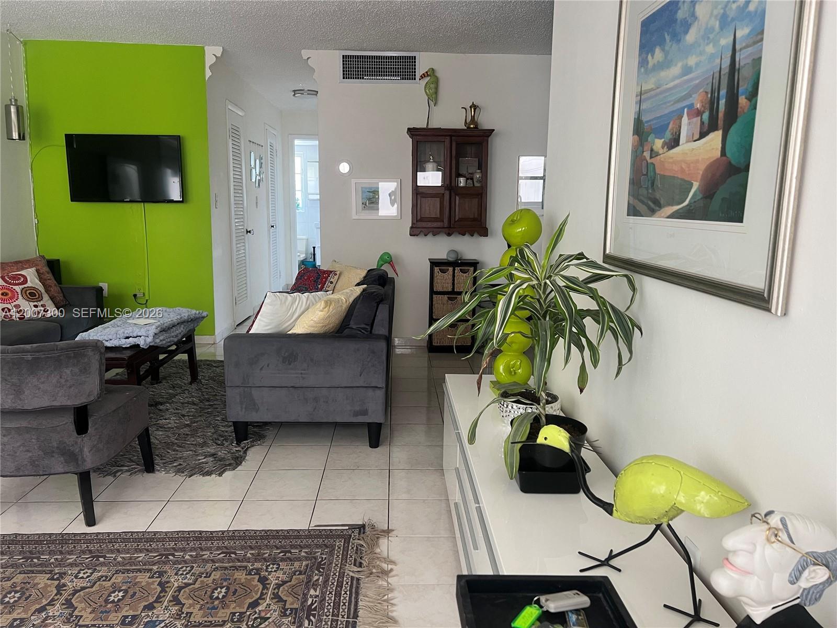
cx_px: 418
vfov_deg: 53.1
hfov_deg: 67.3
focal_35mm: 26
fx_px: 629
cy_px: 314
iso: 125
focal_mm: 5.7
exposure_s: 1/94
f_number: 1.5
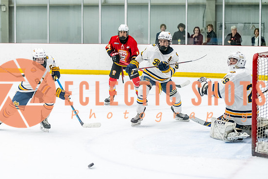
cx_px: 123
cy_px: 90
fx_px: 745
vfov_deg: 13.7
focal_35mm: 100
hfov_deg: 20.4
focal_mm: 86
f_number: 2.8
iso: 3200
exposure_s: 1/800
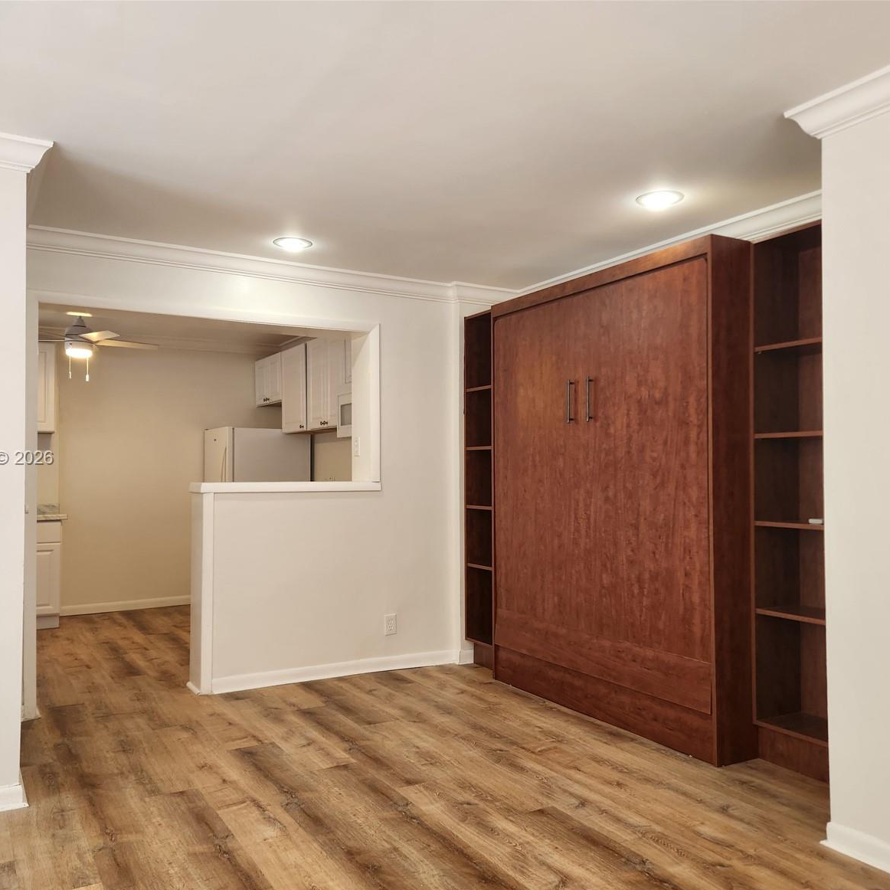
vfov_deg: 57.3
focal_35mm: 28
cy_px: 459
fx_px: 814
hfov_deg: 57.3
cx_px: 427
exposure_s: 1/120
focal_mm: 5.4
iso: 125
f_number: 1.8
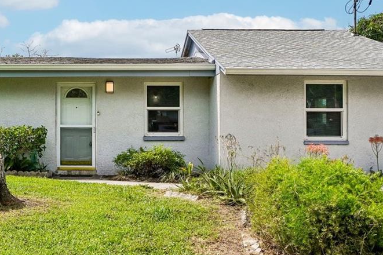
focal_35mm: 47
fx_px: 502
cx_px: 118
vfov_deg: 28.5
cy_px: 130
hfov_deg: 41.1
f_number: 8
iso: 100
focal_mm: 13
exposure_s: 1/250
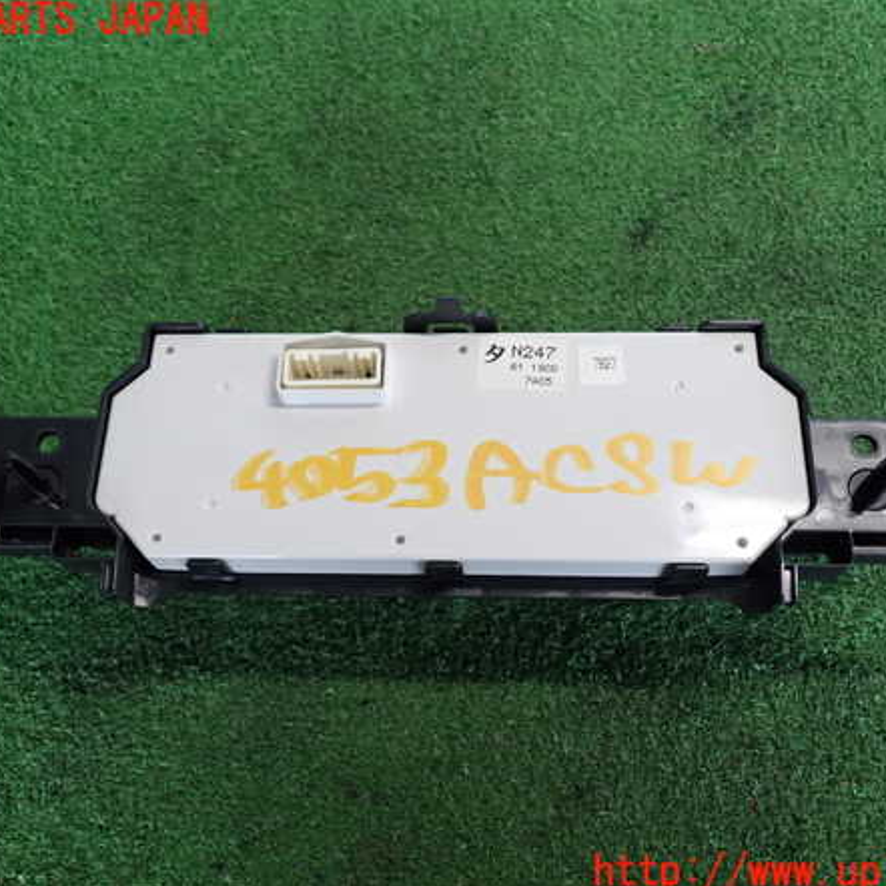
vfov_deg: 46.0
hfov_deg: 46.0
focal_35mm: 36
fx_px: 1042
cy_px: 447
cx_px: 445
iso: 250
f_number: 2.3
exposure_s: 1/30
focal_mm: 5.4
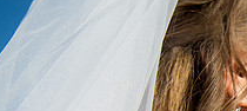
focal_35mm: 75
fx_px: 469
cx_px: 306
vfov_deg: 12.1
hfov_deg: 26.0
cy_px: 212
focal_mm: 24
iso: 250
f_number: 4.5
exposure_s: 1/2000
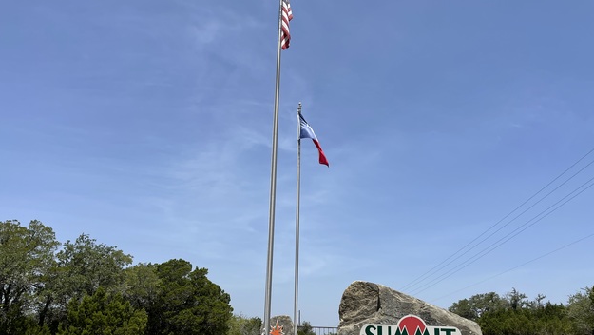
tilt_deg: +14.9
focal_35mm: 29
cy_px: 220
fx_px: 457
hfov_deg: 66.1
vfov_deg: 39.8
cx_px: 297
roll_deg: -2.1
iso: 32
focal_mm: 4.2
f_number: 1.6
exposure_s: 1/4464
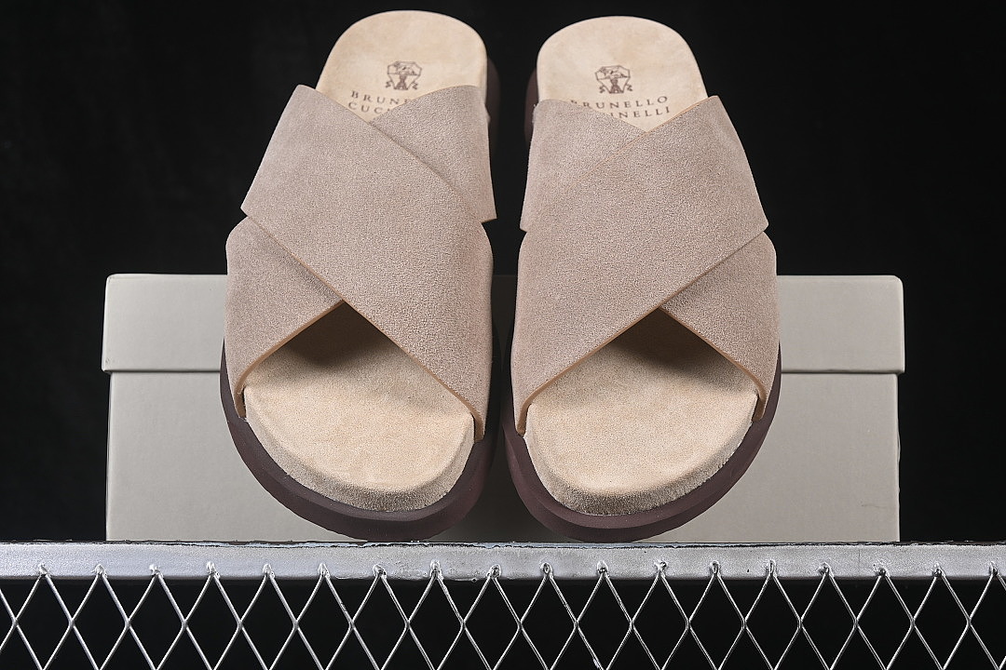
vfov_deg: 18.2
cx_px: 503
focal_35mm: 75
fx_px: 2096
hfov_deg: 27.0
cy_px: 335
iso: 160
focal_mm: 50
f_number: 7.1
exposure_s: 1/80
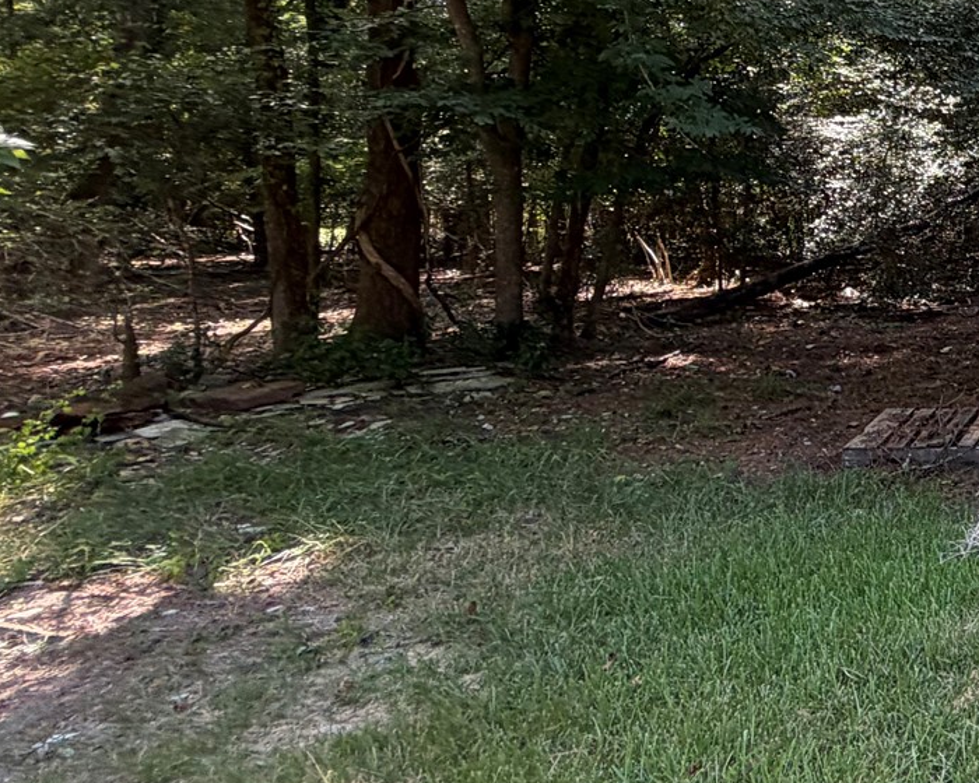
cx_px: 1401
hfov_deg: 30.4
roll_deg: +0.8
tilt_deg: +2.6
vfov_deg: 35.8
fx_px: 1159
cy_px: 127
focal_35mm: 40
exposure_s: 1/125
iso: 50
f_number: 2.2
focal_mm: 2.22
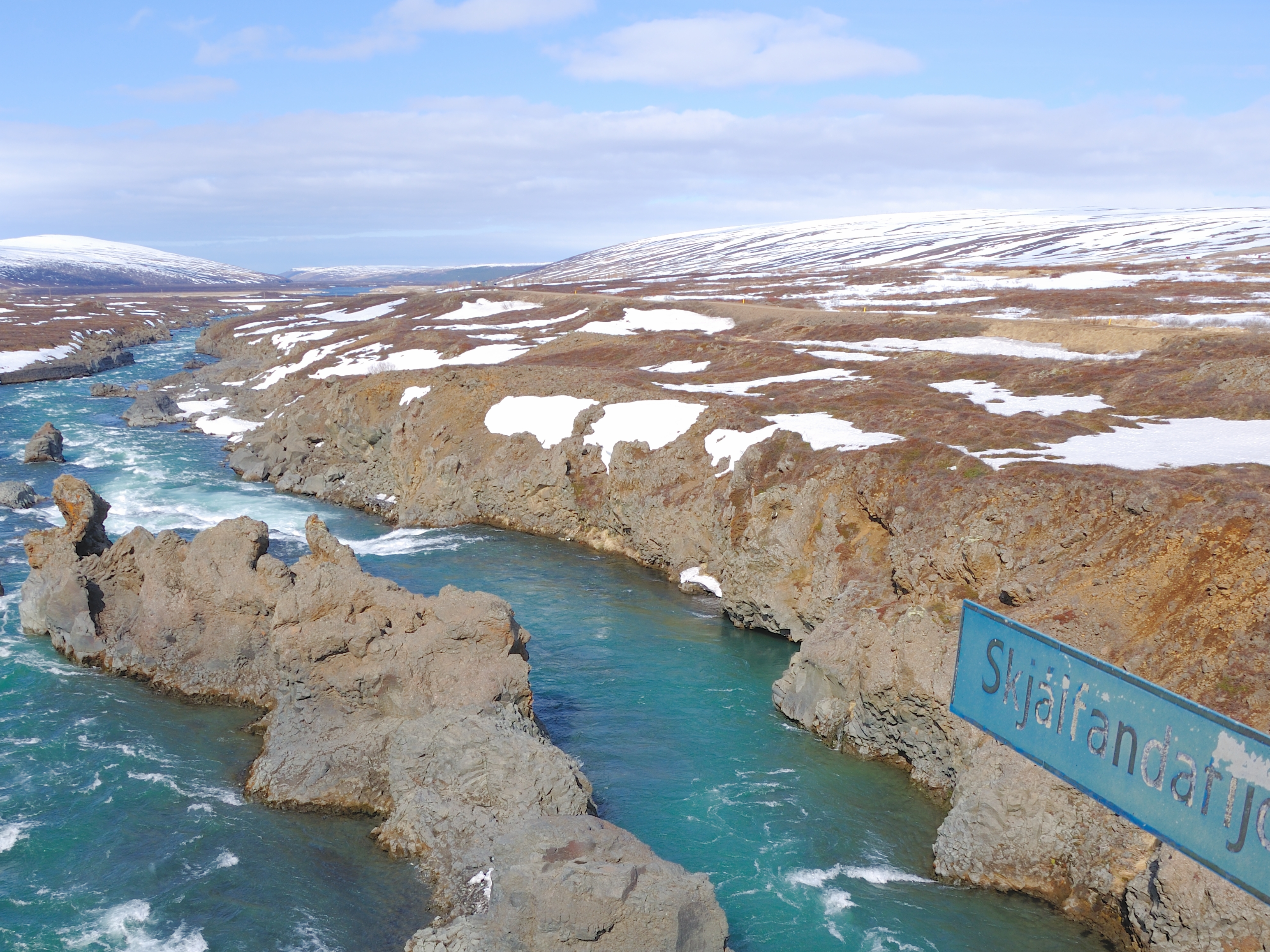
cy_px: 576
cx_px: 544
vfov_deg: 39.5
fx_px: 1321
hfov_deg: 51.2
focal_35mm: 36
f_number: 8
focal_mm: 18
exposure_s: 1/320
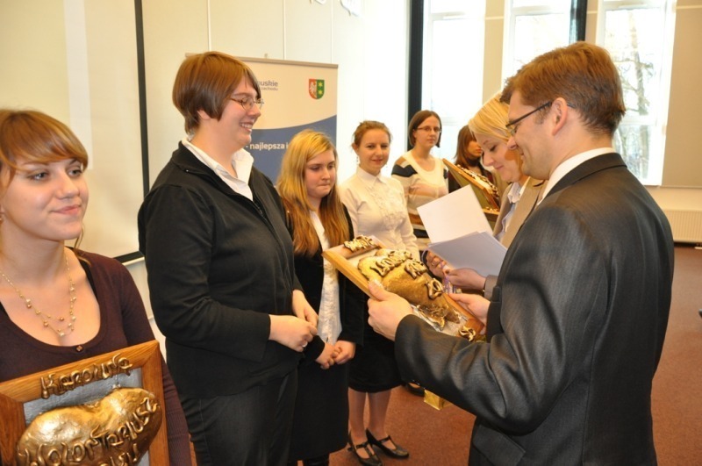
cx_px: 351
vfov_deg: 47.8
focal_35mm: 27
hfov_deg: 67.5
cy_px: 233
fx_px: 526
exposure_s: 1/60
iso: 800
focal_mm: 18
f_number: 3.5
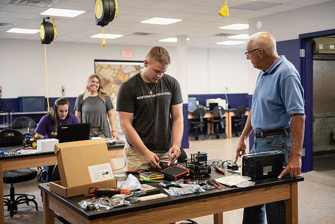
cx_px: 168
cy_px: 112
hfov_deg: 41.1
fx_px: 447
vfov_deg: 28.1
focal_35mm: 48
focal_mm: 48
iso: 800
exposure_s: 1/200
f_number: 3.2
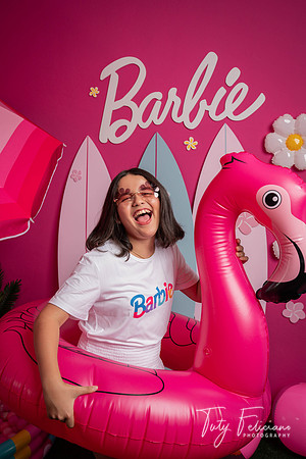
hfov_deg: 38.9
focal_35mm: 34
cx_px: 153
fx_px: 433
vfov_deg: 55.8
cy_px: 230
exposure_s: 1/100
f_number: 5.6
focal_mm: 34
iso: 250
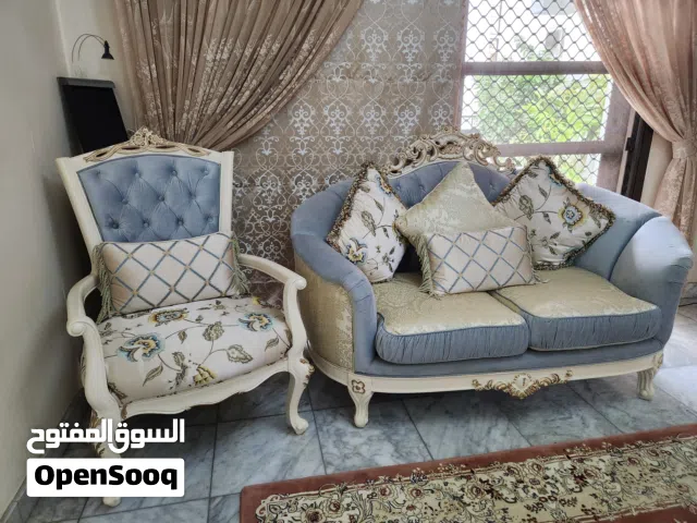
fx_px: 463
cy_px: 262
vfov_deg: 58.9
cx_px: 348
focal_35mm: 23
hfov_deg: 73.9
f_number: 1.8
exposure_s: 1/100
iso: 800
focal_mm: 5.4
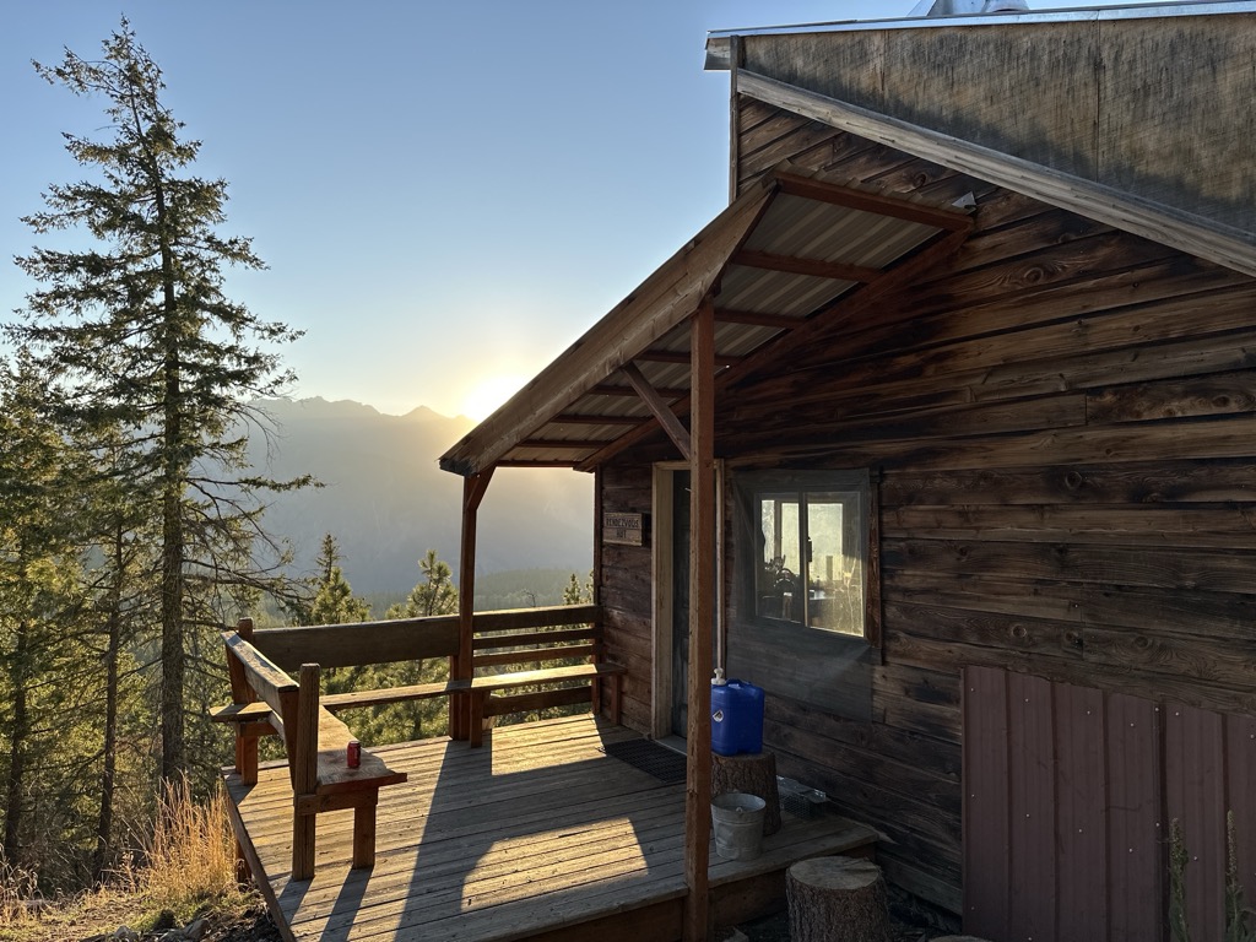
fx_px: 871
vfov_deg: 56.8
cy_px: 471
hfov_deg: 71.6
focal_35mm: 24
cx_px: 628
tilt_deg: +1.2
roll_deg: -1.5
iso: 80
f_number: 1.78
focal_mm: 6.86
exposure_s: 1/1473
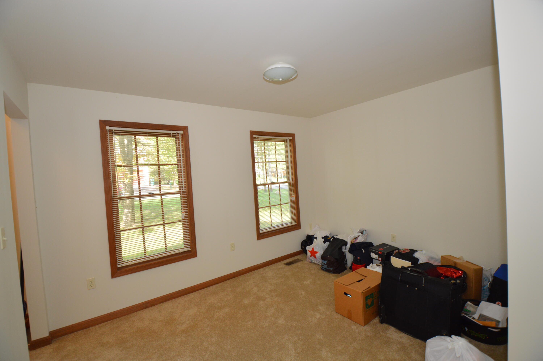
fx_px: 226
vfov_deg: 77.2
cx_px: 272
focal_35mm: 15
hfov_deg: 100.4
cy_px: 180
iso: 400
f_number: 4
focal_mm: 10
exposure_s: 1/60
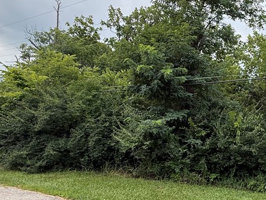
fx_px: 246
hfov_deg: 50.0
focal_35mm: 32
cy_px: 110
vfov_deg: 44.1
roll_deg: -1.5
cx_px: 243
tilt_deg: +9.6
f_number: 2.2
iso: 64
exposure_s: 1/282
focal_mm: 2.22
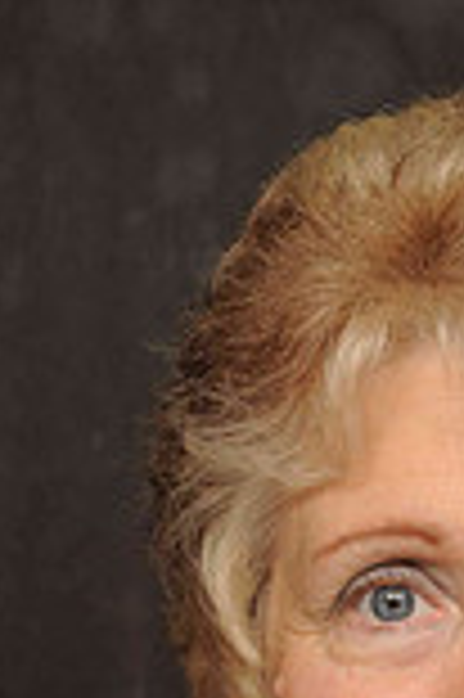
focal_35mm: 326
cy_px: 779
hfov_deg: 4.2
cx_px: 462
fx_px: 6325
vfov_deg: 6.3
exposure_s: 1/60
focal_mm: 75
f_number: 6.3
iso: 200
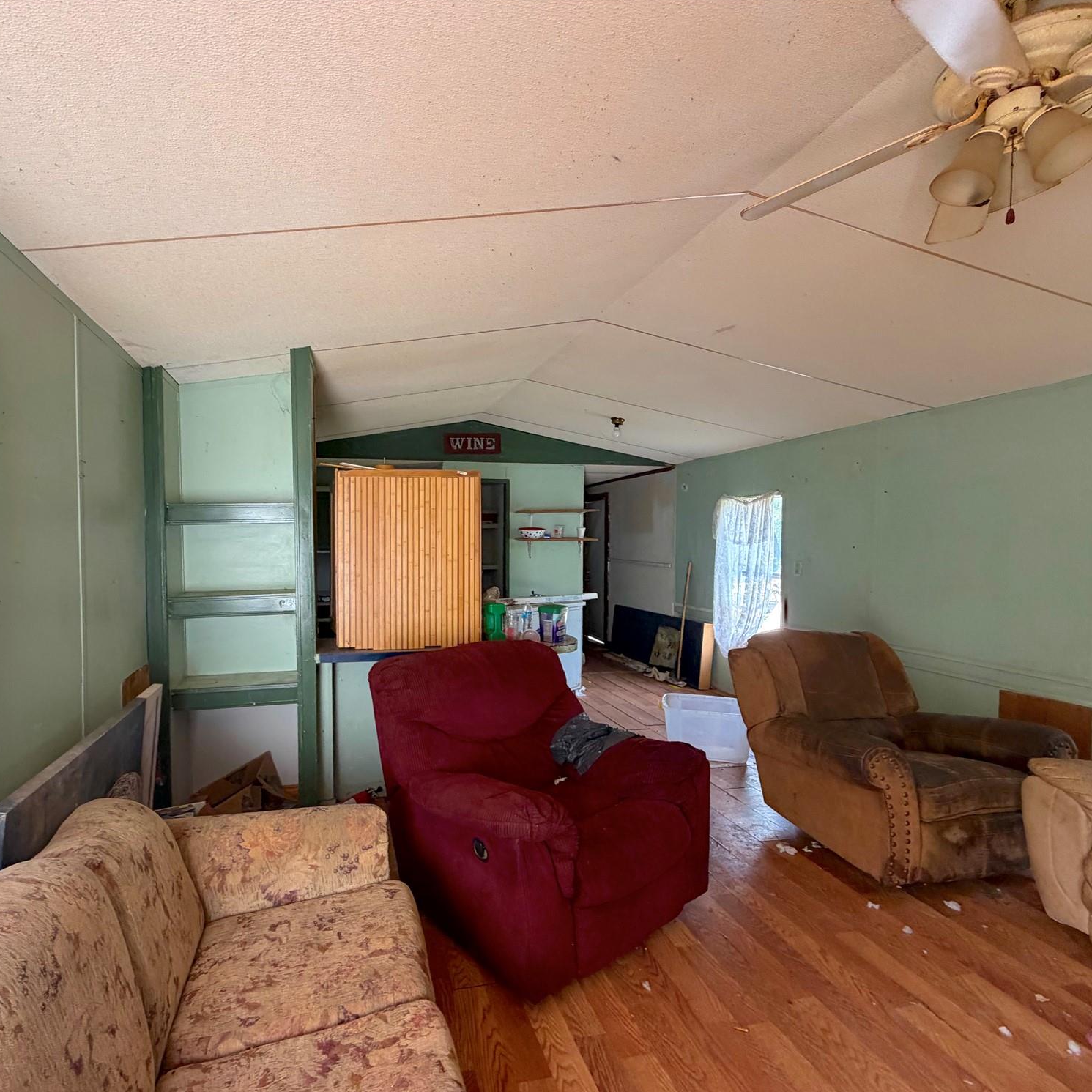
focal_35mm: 17
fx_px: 607
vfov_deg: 84.0
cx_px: 448
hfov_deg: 83.2
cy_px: 559
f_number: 2.2
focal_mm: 2.22
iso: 200
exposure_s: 1/121
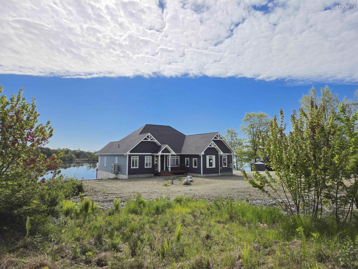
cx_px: 179
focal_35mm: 23
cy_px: 134
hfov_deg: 73.9
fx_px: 238
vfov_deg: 58.9
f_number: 1.8
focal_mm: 5.4
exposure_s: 1/7734
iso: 32
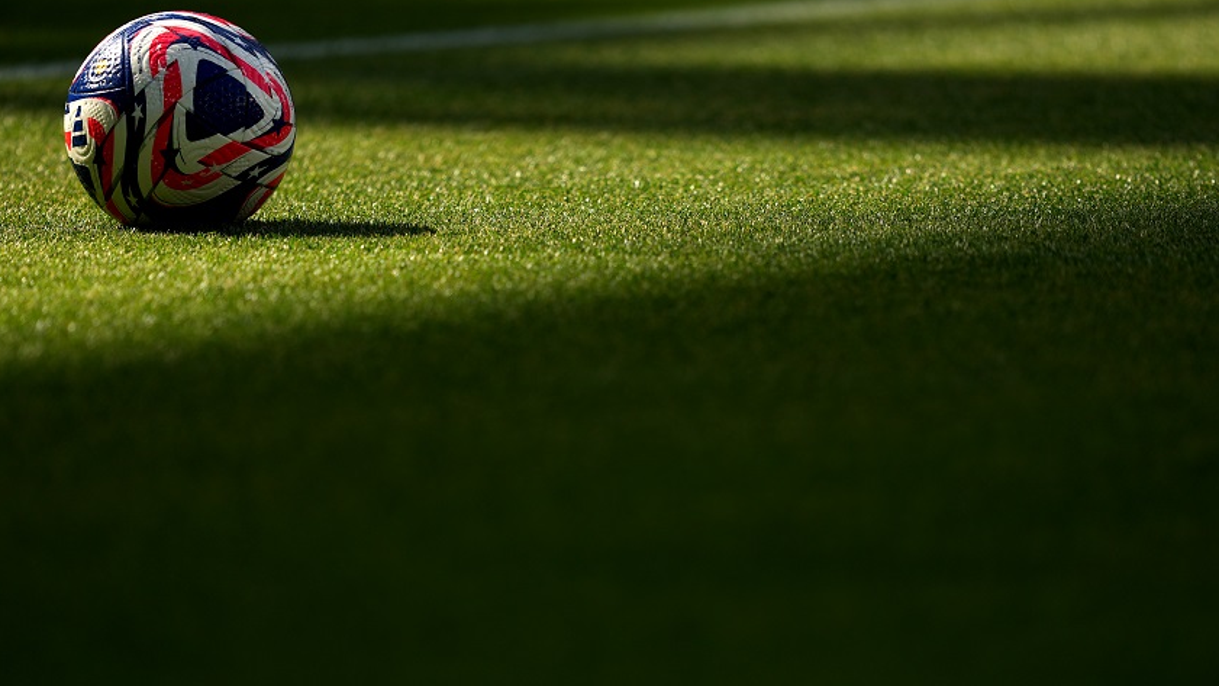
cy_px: 419
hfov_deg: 3.6
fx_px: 19329
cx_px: 633
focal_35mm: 598
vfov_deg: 2.0
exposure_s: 1/2500
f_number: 2.8
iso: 200
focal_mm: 400
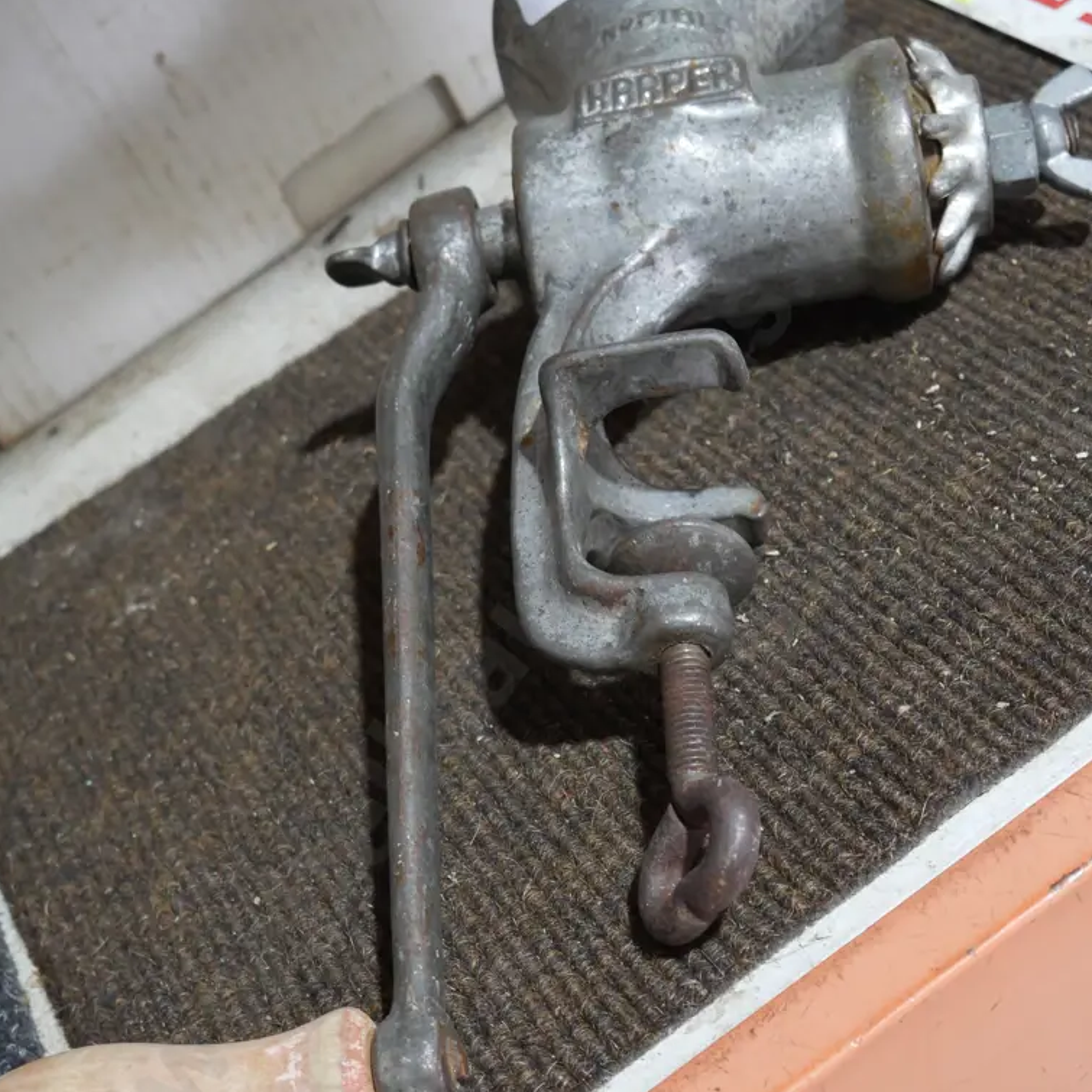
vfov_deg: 28.6
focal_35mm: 60
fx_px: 2141
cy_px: 600
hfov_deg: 28.6
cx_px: 539
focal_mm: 25
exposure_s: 1/60
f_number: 5.3
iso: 1250
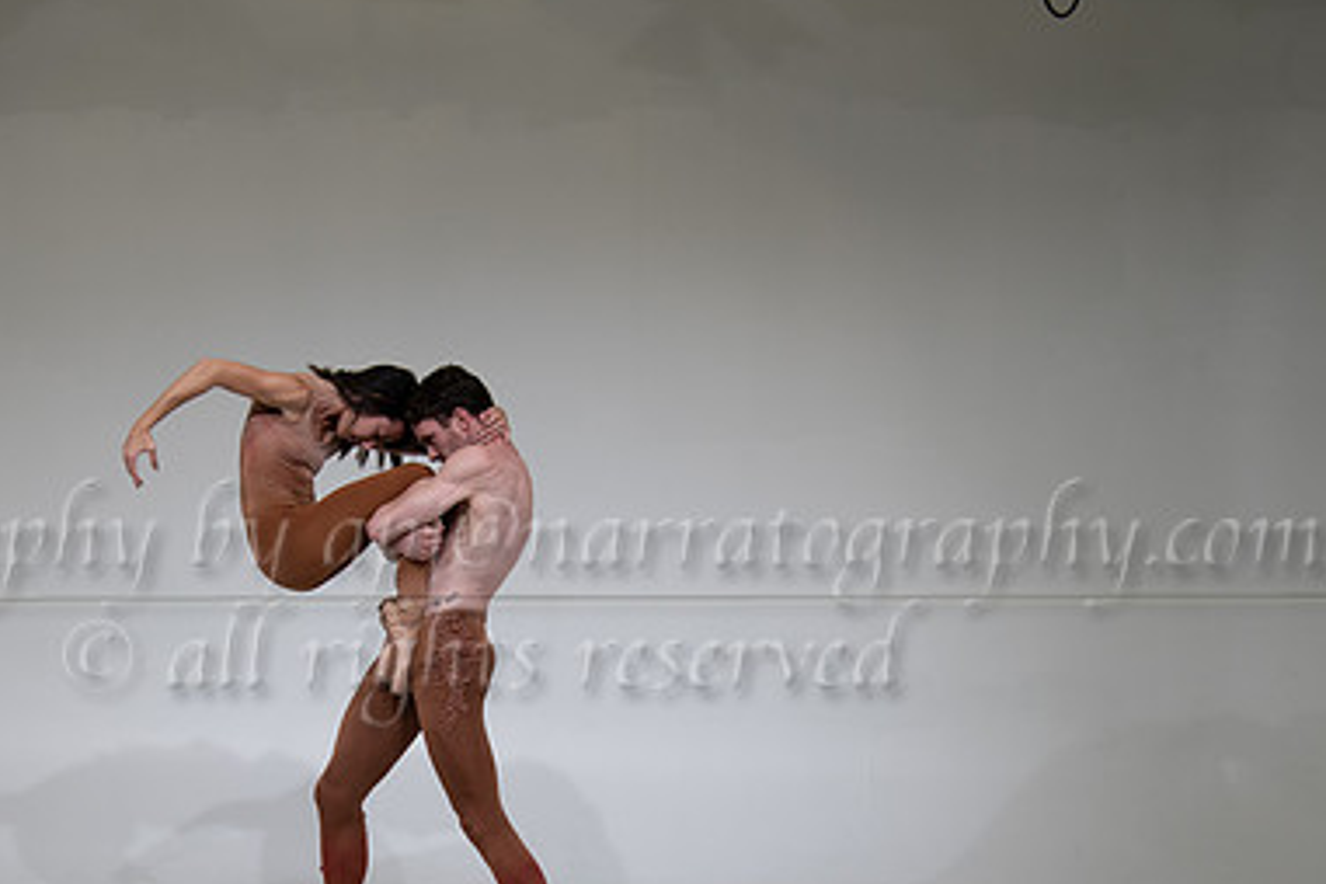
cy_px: 593
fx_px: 2468
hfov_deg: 29.9
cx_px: 442
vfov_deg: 20.2
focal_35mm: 67
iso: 400
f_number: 4
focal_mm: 44
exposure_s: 1/250
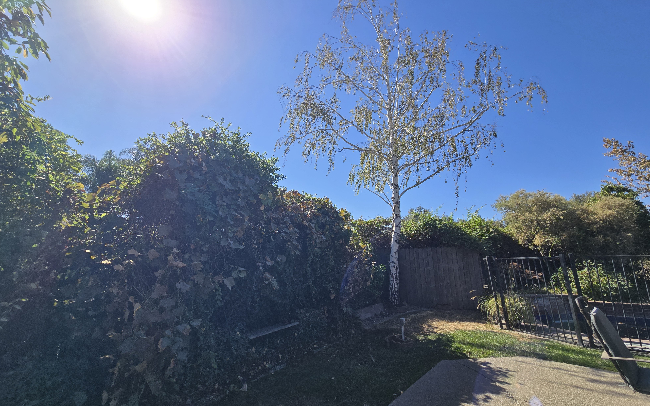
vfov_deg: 78.6
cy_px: 198
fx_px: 248
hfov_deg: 105.3
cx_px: 328
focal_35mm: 14
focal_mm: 2.2
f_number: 2.2
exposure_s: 1/2745
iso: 50
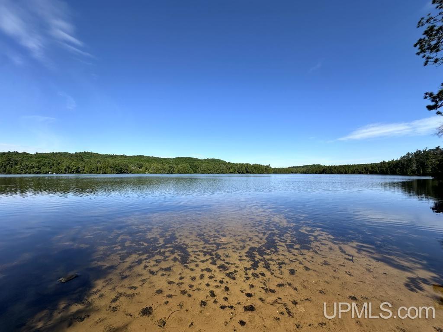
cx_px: 222
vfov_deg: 85.7
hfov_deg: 102.1
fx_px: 179
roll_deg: -0.6
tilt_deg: +2.0
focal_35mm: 14
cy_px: 166
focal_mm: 2.22
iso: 50
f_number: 2.2
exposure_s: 1/2174
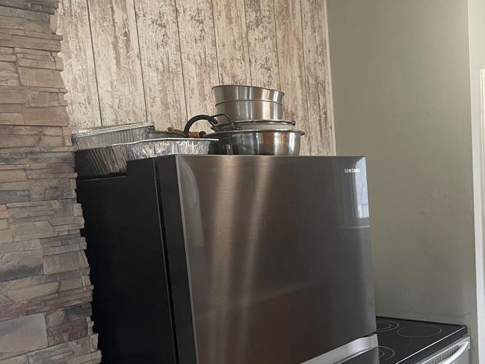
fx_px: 575
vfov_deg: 34.6
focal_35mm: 41
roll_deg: +3.5
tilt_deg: -6.8
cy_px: 262
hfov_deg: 43.8
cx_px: 380
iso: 200
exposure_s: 1/60
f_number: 1.6
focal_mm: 4.2
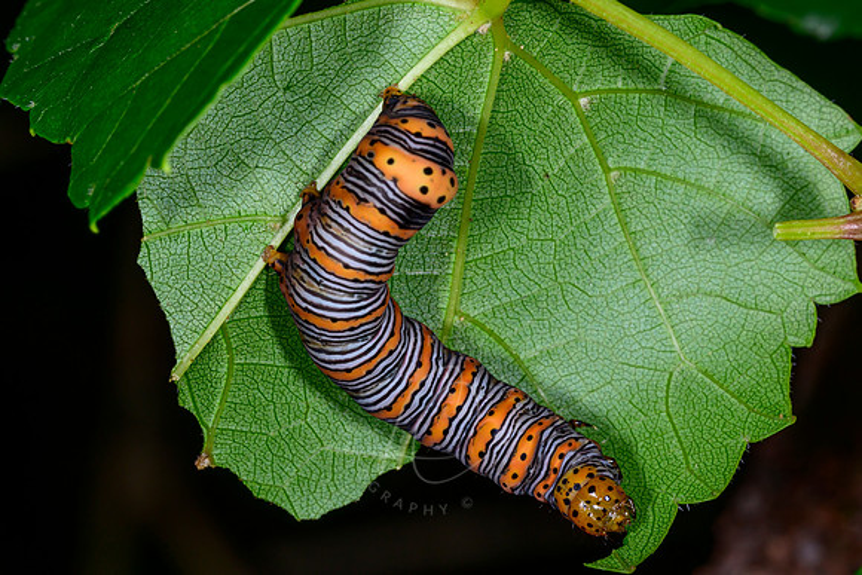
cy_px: 213
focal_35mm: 183
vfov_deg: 7.5
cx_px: 350
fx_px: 4392
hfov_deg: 11.2
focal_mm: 105
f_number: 20
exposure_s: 1/250
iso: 64
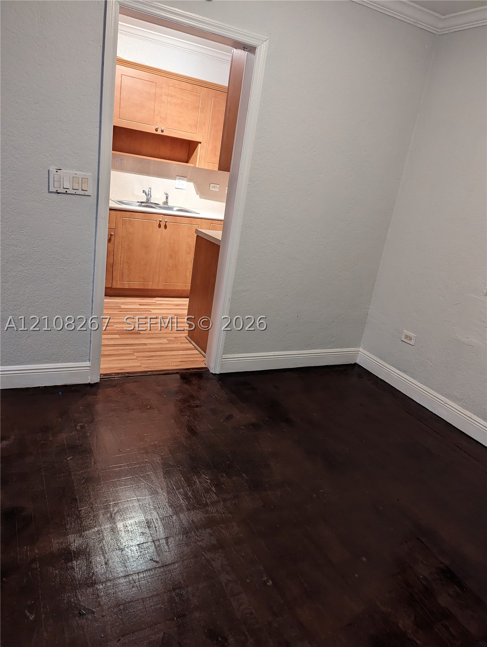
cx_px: 244
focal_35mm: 24
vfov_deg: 71.5
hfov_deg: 56.9
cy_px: 324
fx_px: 449
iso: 688
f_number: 1.85
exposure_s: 1/120
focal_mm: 6.81
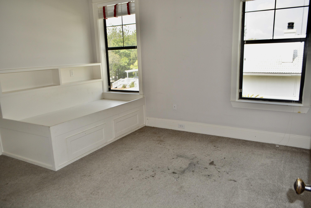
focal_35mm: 27
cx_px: 156
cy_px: 104
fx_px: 233
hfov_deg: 67.3
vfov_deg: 48.0
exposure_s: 1/200
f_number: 4.5
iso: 100
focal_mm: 18
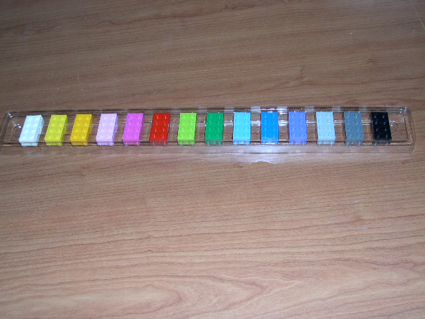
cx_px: 212
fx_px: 516
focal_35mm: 42
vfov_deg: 34.3
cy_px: 160
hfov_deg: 44.8
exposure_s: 1/60
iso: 100
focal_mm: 9
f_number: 2.9
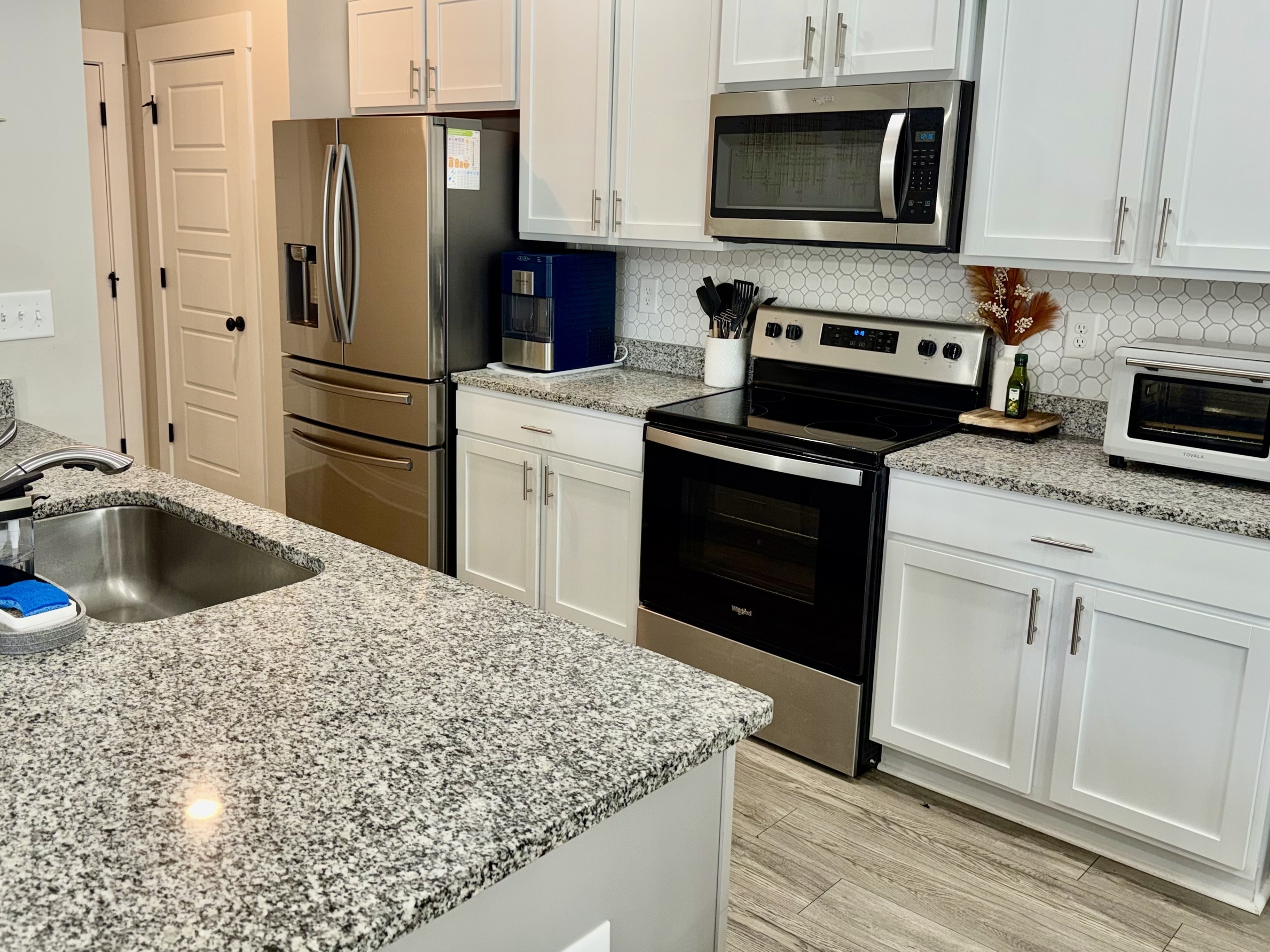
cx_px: 554
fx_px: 1137
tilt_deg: -10.7
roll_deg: -1.1
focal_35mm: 31
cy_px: 407
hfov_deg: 58.2
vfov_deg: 45.3
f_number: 1.78
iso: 64
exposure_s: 1/39
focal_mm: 6.76
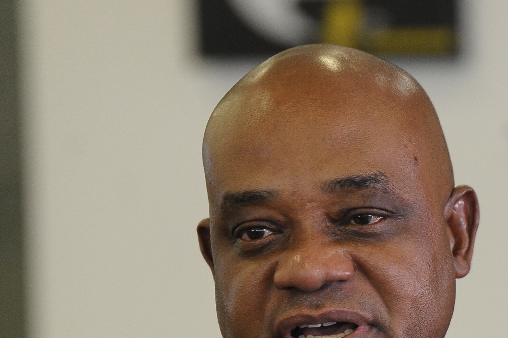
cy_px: 399
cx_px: 418
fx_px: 5980
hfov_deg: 4.9
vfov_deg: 3.2
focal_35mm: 424
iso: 2000
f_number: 2.8
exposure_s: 1/500
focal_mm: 160
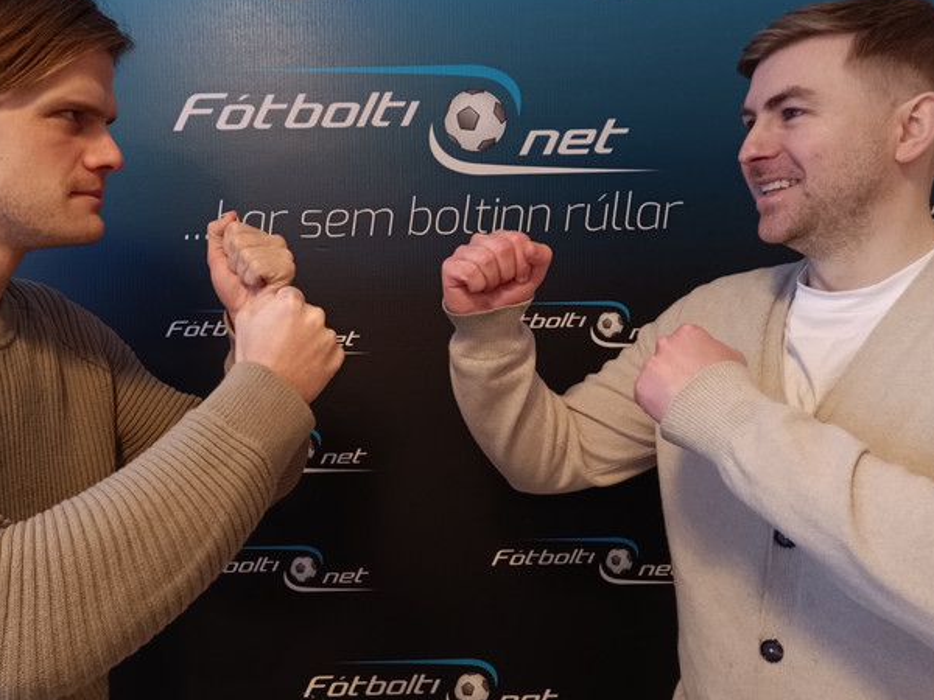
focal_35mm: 32
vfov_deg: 44.1
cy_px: 320
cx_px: 384
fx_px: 863
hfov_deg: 56.5
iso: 755
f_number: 1.88
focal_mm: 5.59
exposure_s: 1/25
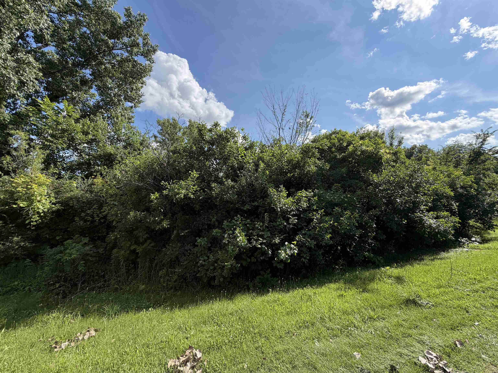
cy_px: 186
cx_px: 249
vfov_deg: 85.7
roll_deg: -0.6
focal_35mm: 14
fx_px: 201
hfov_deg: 102.1
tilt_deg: +6.4
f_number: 2.2
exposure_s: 1/820
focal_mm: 2.22
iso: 25
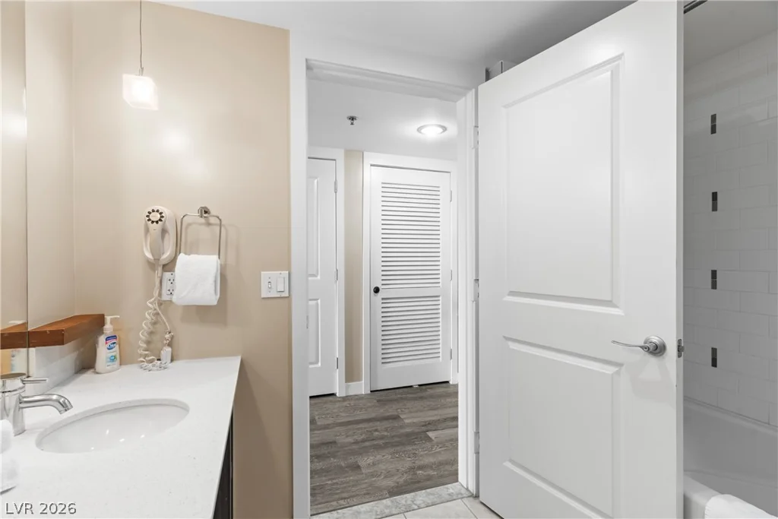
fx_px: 367
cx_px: 389
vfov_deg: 70.5
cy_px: 260
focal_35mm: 17
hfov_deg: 93.3
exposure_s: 1/5
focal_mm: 17
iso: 400
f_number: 8
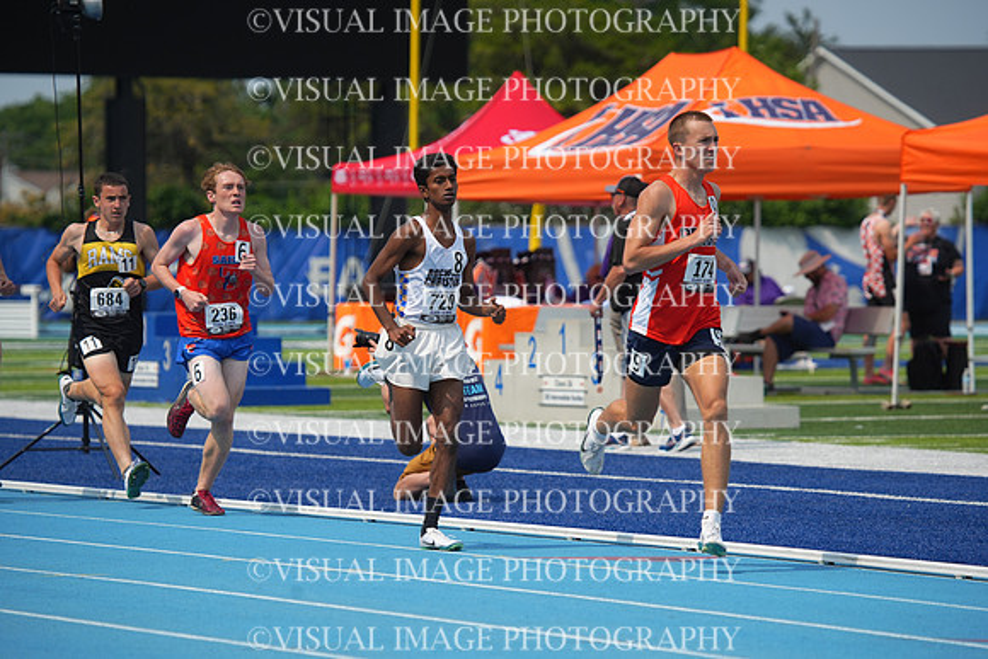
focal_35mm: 250
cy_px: 330
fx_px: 6862
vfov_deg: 5.5
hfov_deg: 8.2
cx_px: 494
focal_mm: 250
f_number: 5.6
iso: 400
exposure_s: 1/2500
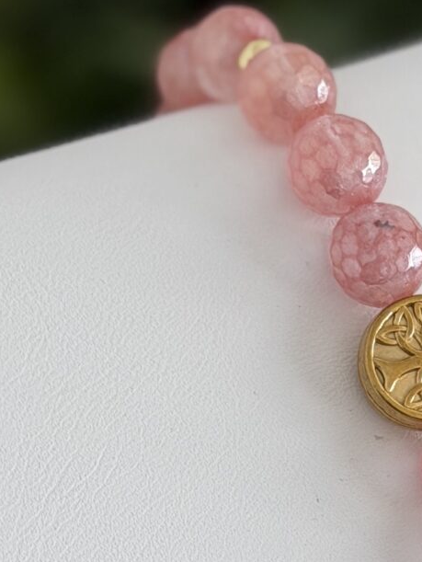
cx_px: 409
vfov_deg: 9.8
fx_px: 3264
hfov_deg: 7.4
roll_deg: +2.5
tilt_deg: -37.4
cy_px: 587
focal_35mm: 201
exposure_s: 1/266
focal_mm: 6.76
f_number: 1.78
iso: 64
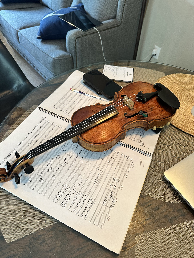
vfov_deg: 71.6
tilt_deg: -49.3
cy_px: 129
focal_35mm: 24
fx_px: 179
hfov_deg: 56.8
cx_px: 97
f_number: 1.78
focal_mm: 6.86
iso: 200
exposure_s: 1/60
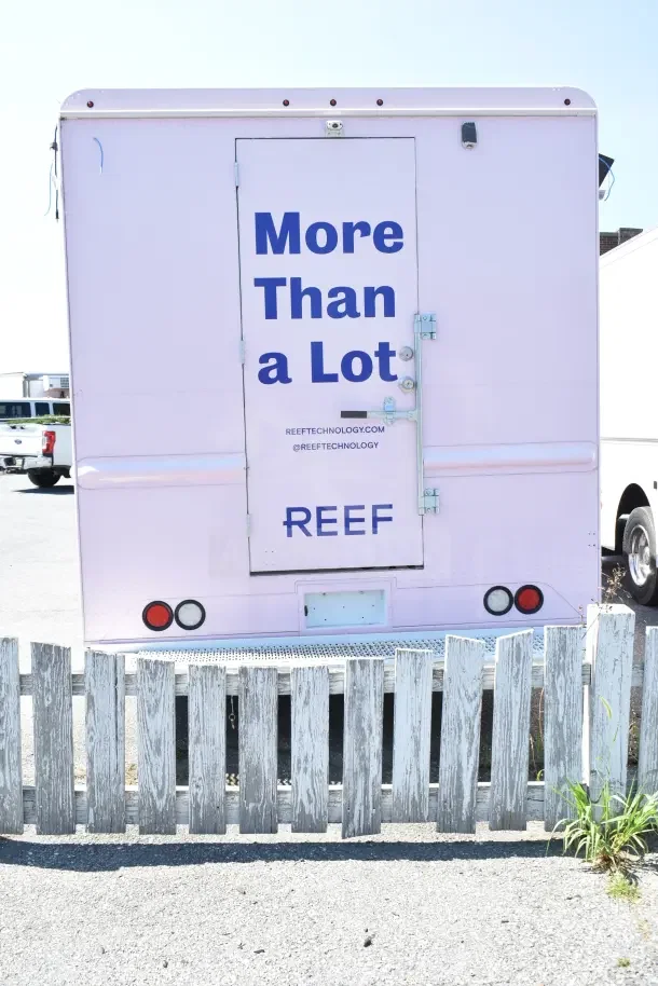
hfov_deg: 36.9
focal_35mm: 36
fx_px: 986
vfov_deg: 53.1
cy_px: 493
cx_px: 329
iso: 200
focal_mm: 24
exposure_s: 1/200
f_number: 7.1
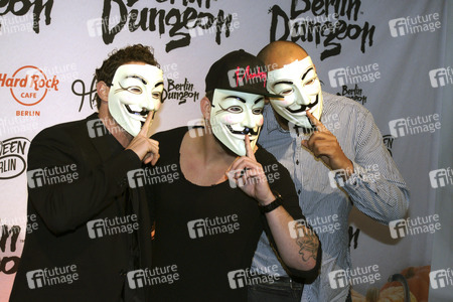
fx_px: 944
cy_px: 151
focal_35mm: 75
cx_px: 226
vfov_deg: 18.2
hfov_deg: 27.0
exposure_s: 1/400
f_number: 5.6
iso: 1000
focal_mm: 50
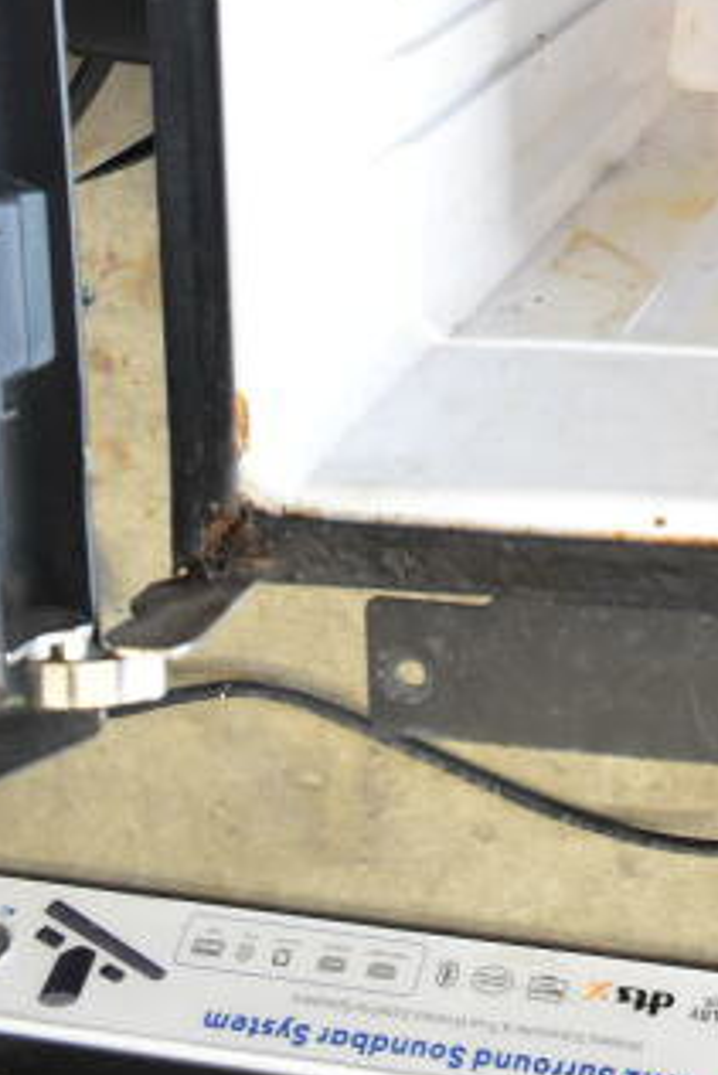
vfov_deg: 24.4
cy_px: -71
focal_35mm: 78
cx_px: 943
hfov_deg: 16.5
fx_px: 2331
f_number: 4.5
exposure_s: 1/80
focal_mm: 18
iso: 1600
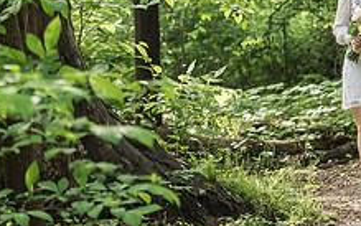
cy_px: -26
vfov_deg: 6.7
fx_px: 1929
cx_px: 329
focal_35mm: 196
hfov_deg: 10.6
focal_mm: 70
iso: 640
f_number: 2.8
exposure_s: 1/320
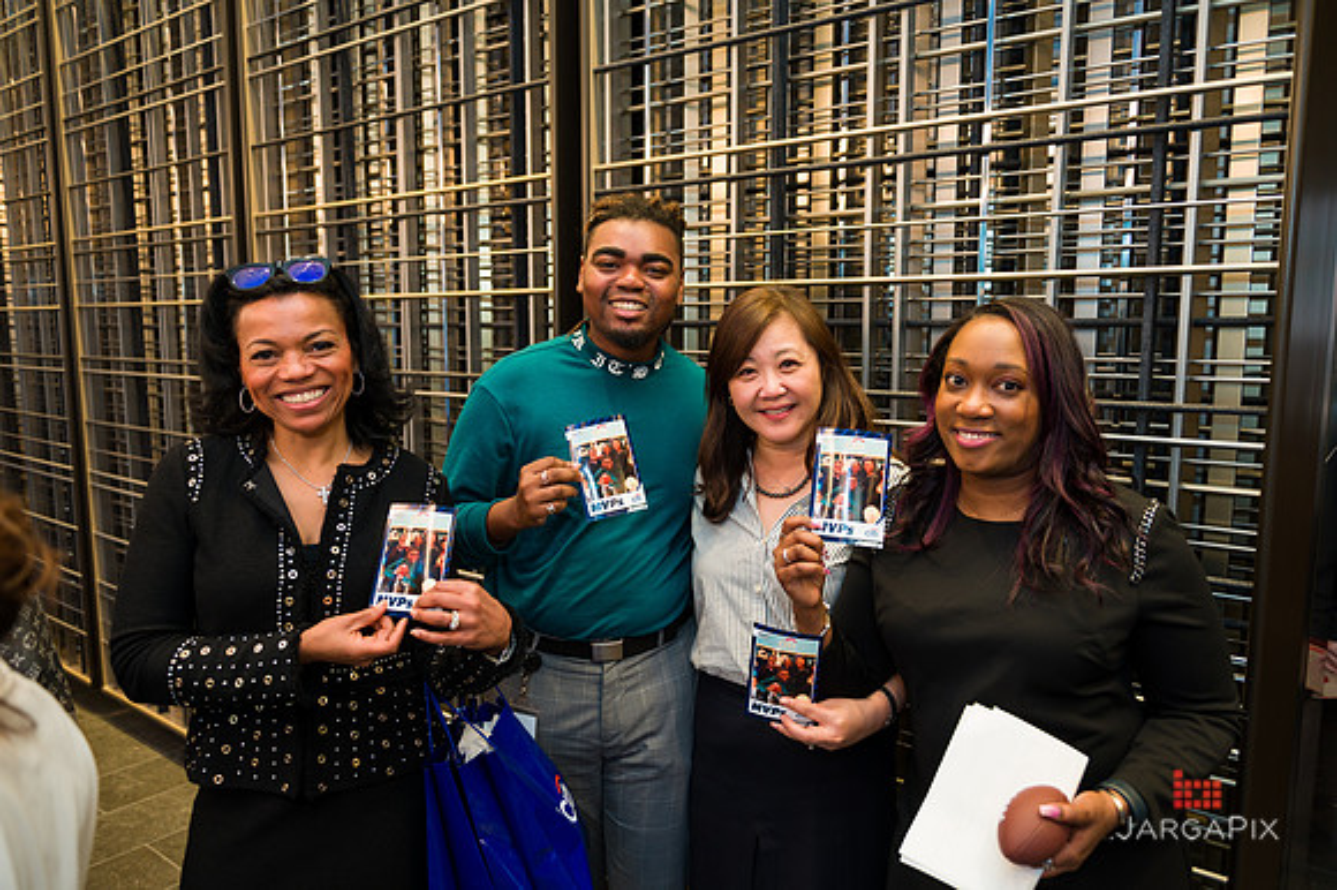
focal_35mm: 26
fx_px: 965
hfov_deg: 69.4
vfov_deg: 49.5
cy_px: 445
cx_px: 668
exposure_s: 1/125
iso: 400
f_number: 3.2
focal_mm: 26
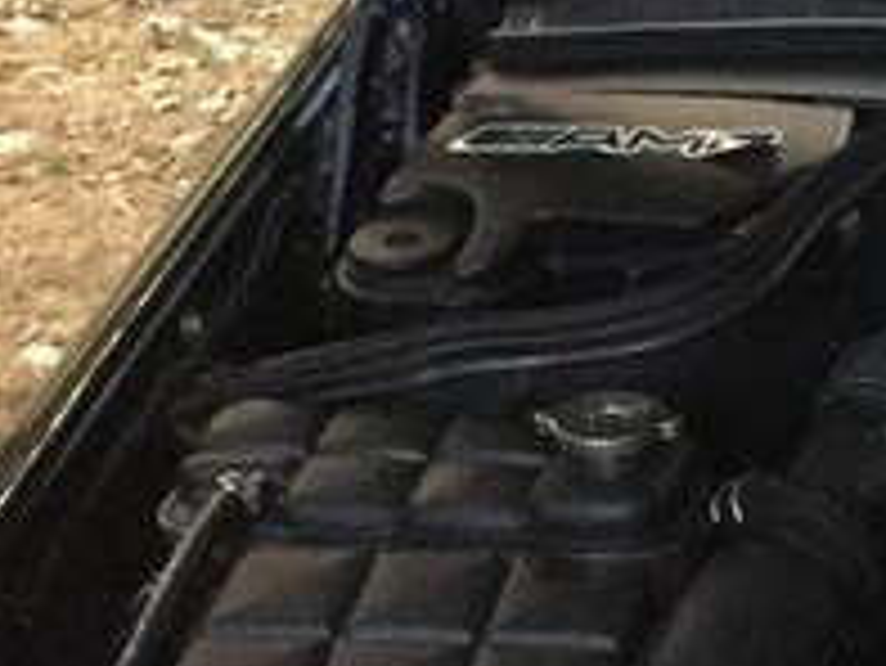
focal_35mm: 97
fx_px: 2484
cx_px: 1408
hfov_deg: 17.7
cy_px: 484
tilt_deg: -31.8
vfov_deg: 15.2
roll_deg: -3.3
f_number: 2.2
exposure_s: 1/17
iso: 400
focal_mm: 4.15
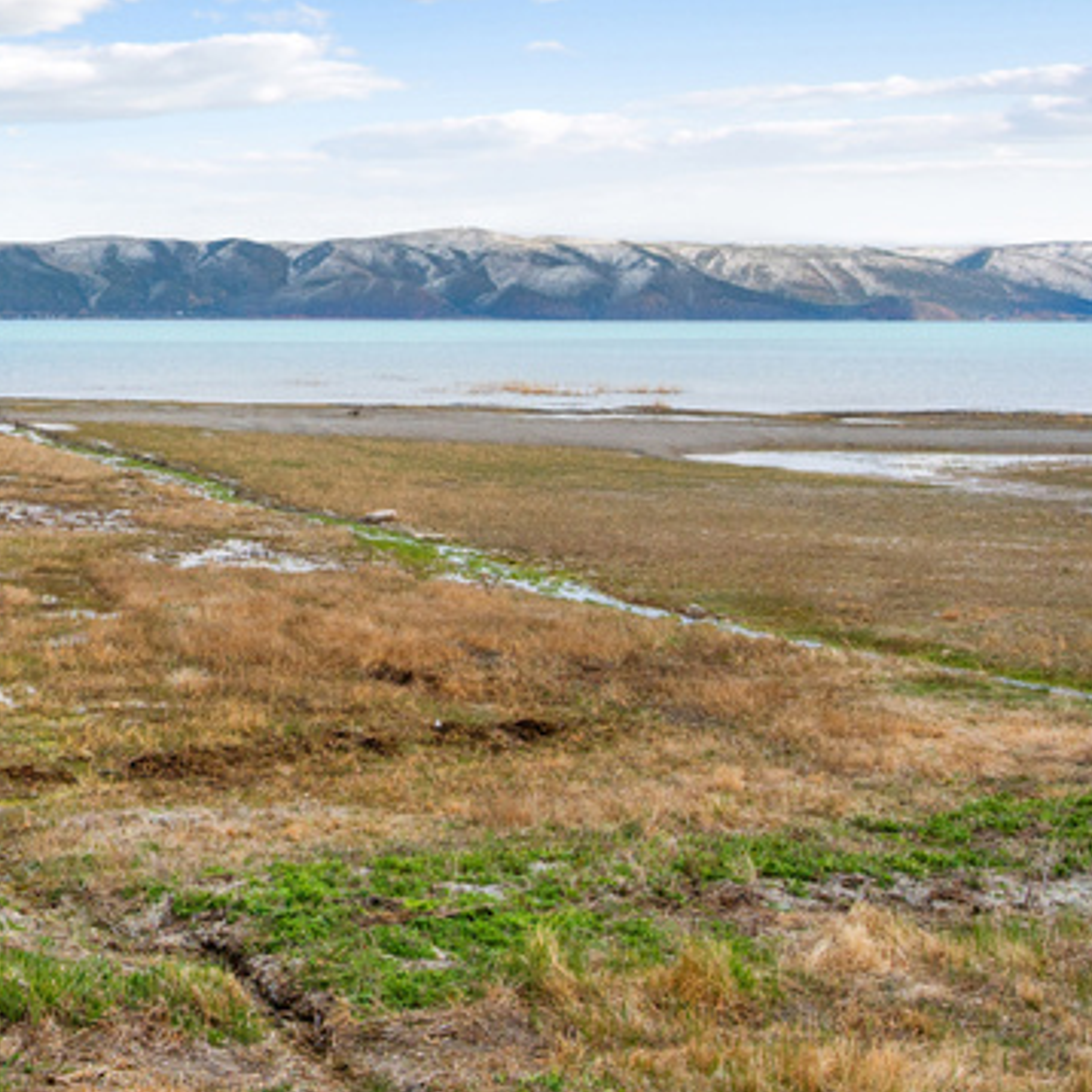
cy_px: 230
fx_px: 1820
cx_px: -363
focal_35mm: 51
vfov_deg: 32.5
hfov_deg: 27.4
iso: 500
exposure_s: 1/2500
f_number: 7.1
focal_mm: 21
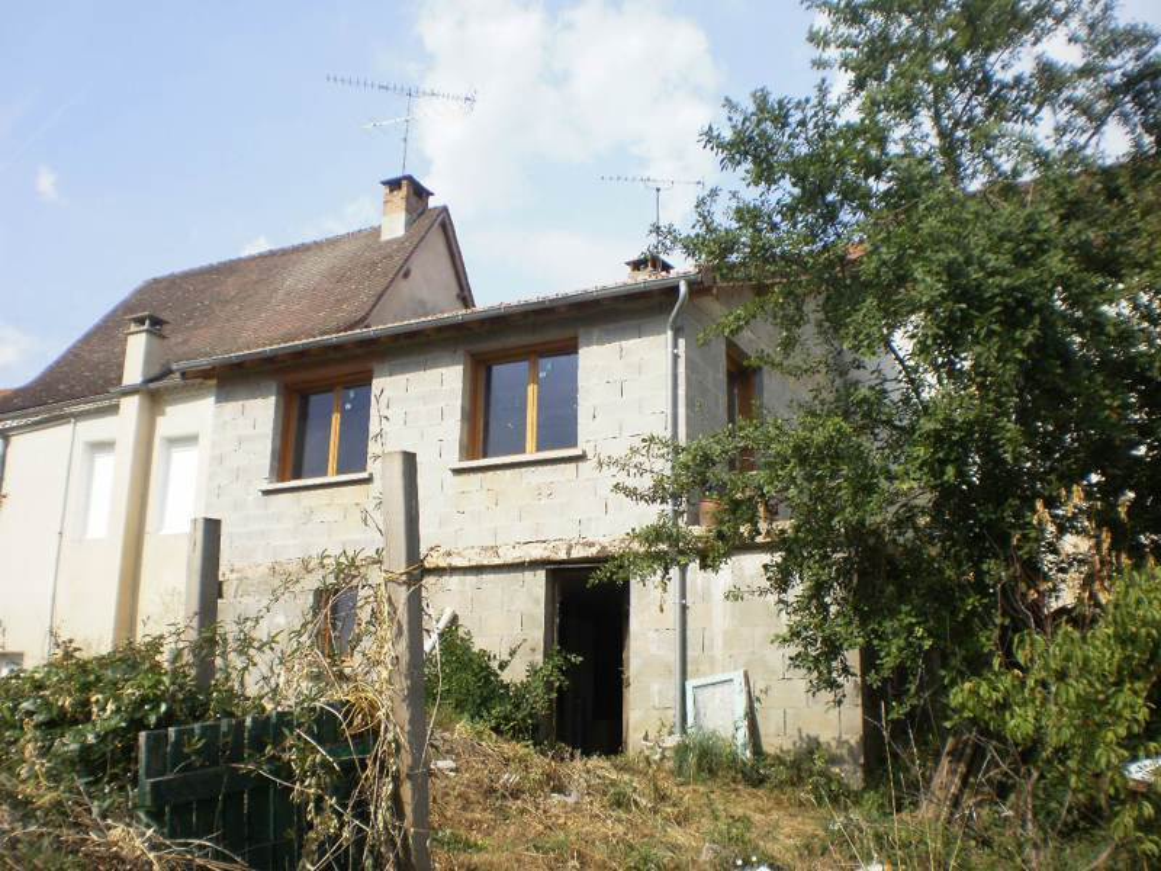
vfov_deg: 37.7
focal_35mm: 38
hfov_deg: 49.0
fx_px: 1274
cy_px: 436
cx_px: 580
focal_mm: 6.3
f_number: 4.6
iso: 100
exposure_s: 1/500
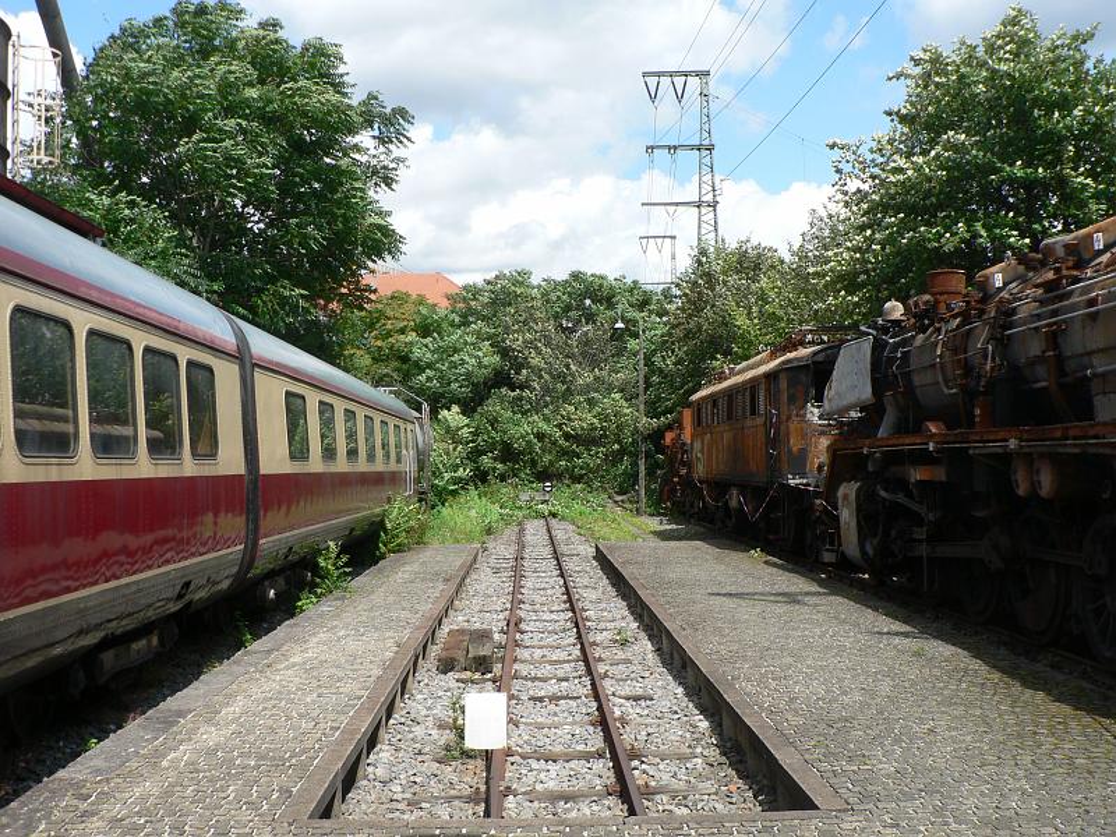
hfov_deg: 51.4
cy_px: 418
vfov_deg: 39.7
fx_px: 1161
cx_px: 558
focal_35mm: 36
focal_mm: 6
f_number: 5
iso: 80
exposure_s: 1/400
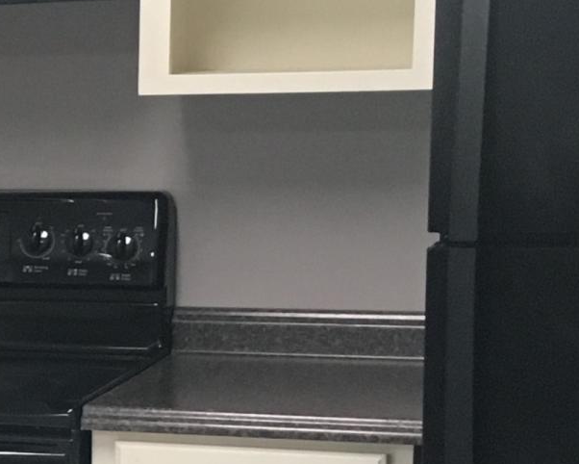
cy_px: 436
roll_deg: +1.0
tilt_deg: -10.5
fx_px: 2417
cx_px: -553
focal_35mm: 141
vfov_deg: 10.9
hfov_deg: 12.2
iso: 125
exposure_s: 1/30
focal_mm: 4.15
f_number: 2.2
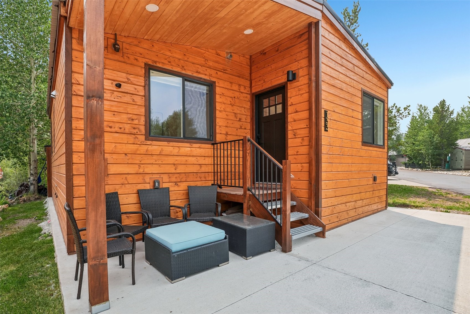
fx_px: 215
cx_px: 235
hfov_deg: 95.0
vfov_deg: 72.0
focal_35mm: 16
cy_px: 157
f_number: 8
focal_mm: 11
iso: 100
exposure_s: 1/200
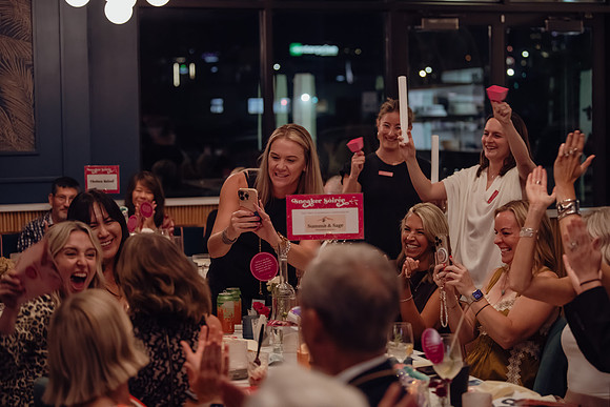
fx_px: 1297
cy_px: 185
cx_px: 333
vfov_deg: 17.8
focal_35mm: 77
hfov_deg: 26.5
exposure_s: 1/200
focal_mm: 70
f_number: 2.8
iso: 4000
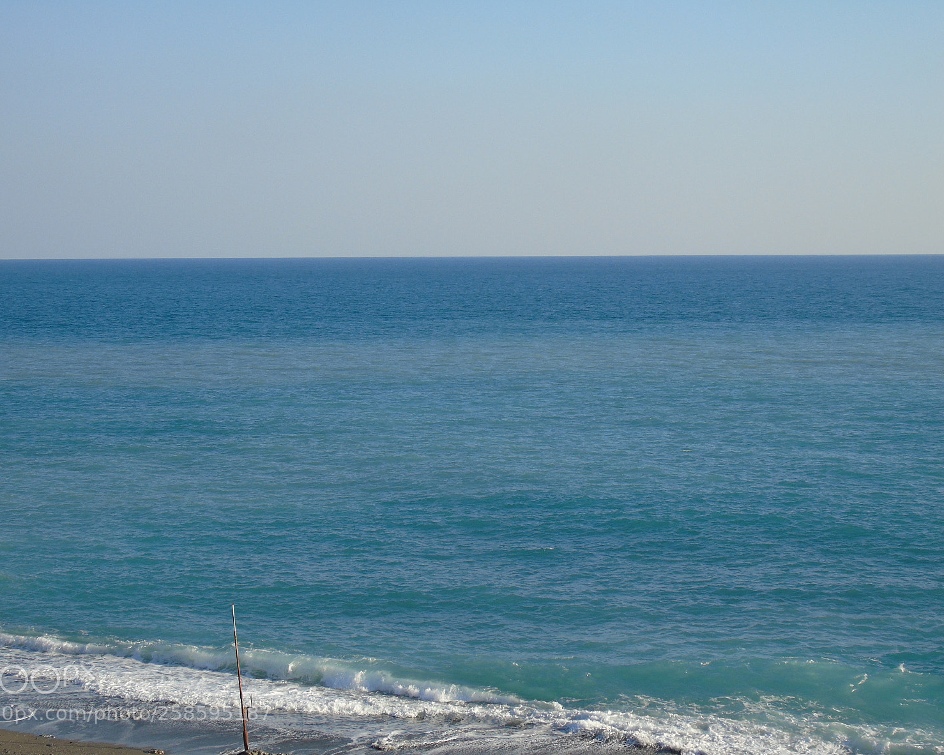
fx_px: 2096
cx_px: 448
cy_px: 380
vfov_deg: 20.4
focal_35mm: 75
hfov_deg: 25.4
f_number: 4.7
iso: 80
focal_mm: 13
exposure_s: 1/400
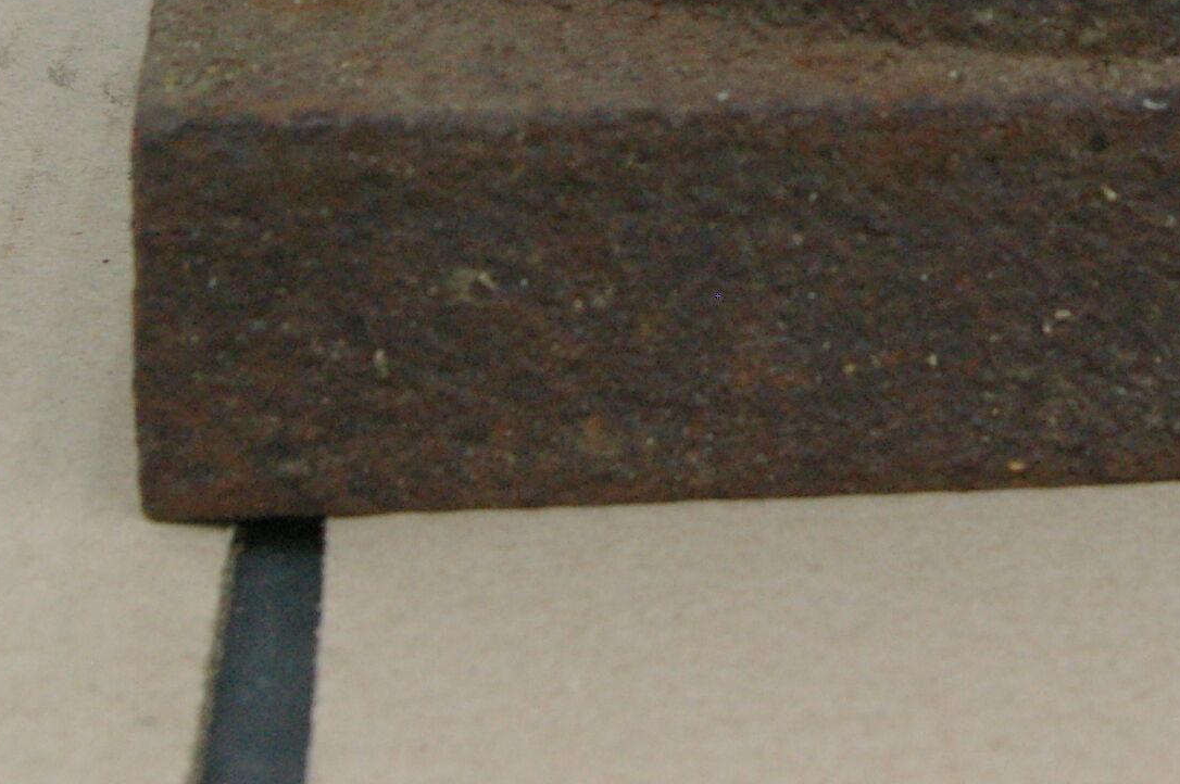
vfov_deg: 12.2
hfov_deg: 18.4
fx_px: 3537
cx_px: 1204
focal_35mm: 108
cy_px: -284
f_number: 8
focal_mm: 26
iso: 1600
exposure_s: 1/350
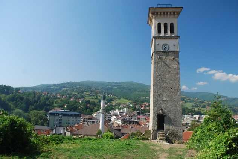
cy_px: 80
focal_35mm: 27
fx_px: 179
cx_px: 119
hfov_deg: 67.3
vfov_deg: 48.0
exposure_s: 1/125
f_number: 5.6
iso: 100
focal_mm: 18
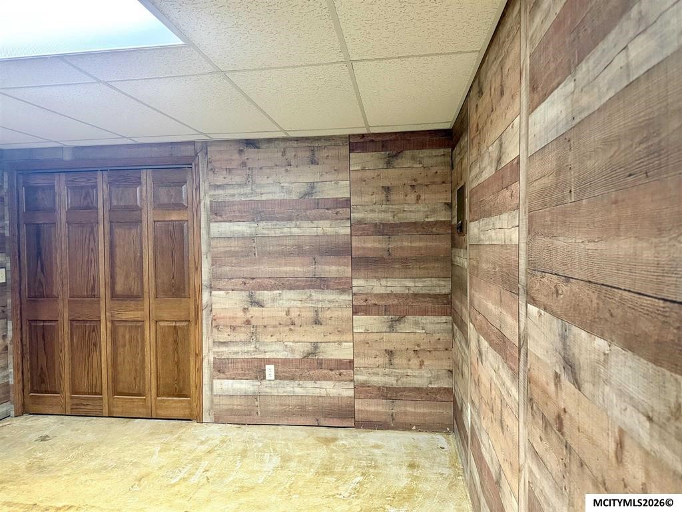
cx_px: 341
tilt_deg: -1.2
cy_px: 256
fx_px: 473
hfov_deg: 71.6
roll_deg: +0.5
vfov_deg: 56.8
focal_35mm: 24
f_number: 1.78
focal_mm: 6.76
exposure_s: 1/60
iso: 640
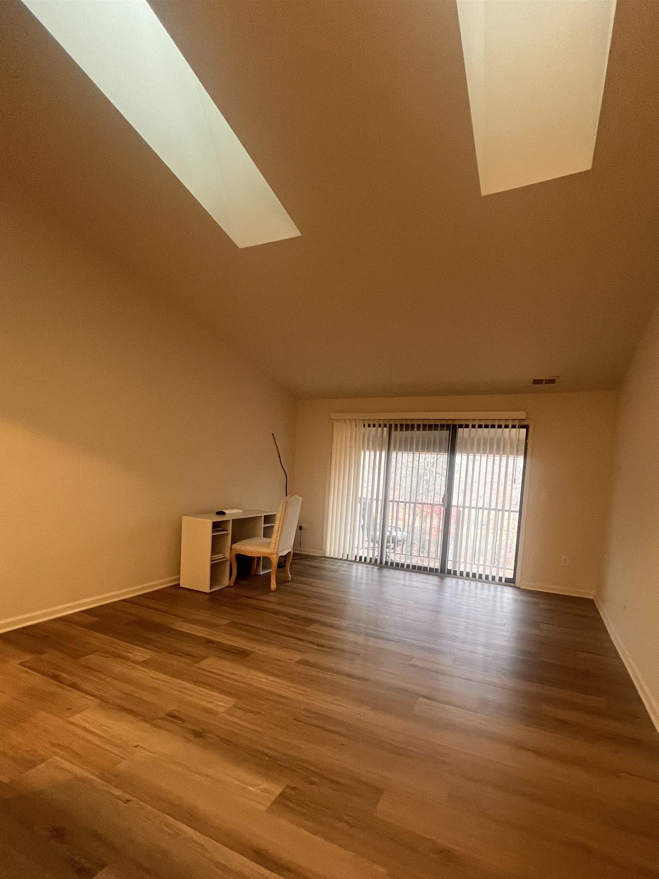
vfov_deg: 97.4
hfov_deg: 81.6
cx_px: 357
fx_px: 381
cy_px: 507
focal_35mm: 15
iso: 320
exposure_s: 1/60
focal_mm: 1.57
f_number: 1.8
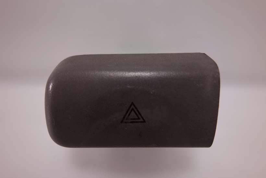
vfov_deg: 46.4
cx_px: 133
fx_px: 207
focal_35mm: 28
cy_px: 89
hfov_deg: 65.5
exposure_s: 1/100
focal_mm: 10.4
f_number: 3.2
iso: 125
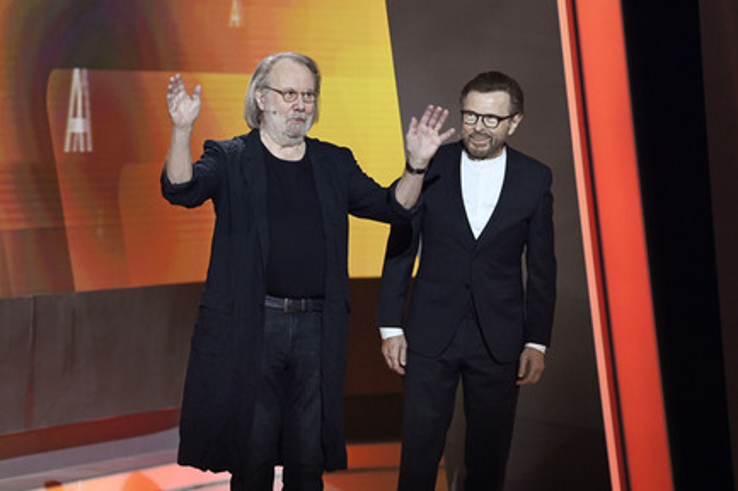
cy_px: 247
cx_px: 357
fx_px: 7251
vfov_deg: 3.9
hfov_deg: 5.8
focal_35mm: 354
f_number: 5.6
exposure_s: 1/320
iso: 8000
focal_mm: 340
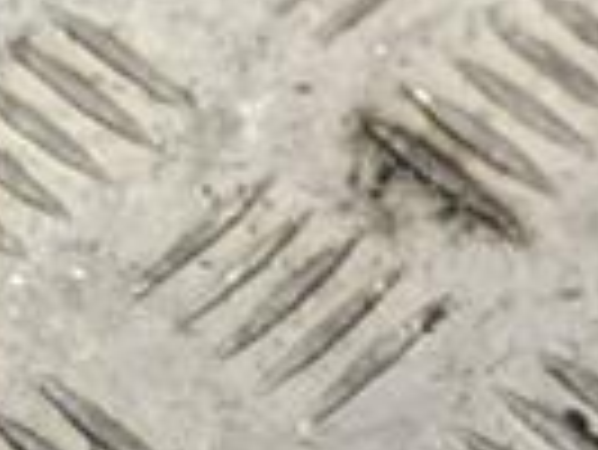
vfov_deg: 4.1
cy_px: -288
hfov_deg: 5.4
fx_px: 6193
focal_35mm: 358
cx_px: 1209
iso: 3200
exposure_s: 1/400
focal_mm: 55
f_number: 5.6
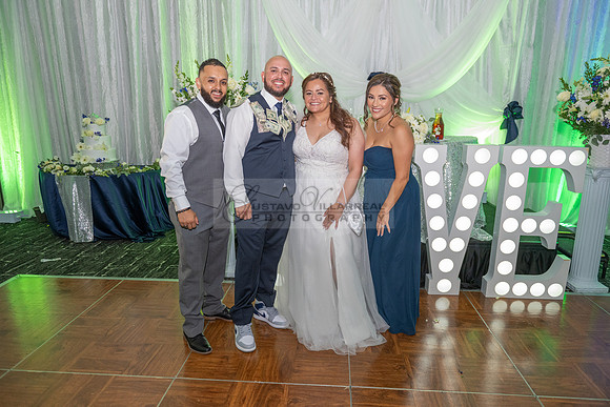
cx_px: 305
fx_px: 407
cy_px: 204
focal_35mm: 24
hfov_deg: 73.7
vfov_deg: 53.2
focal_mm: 24
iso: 1600
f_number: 3.5
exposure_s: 1/200
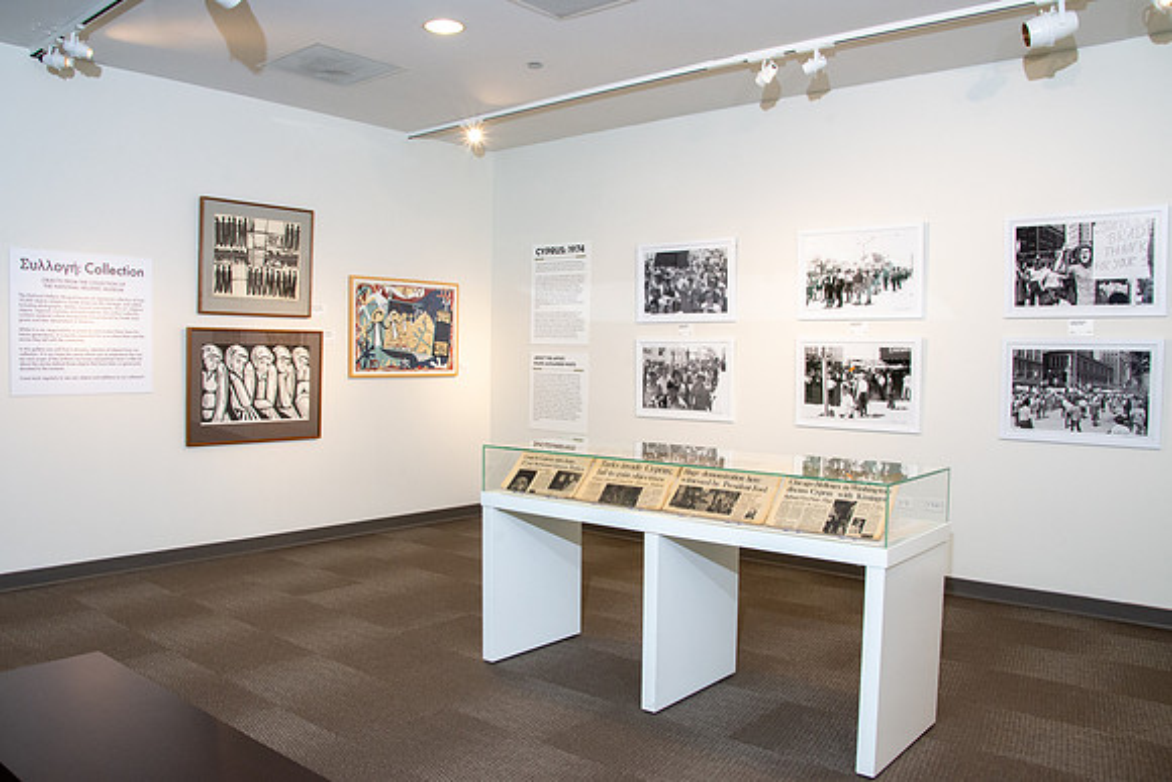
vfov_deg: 47.4
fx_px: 891
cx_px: 586
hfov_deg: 66.6
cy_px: 391
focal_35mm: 27
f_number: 13
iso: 1000
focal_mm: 18
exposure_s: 1/20
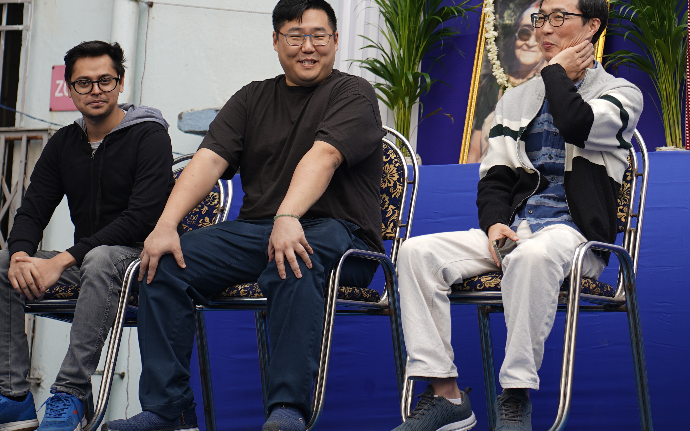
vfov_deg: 9.4
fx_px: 2595
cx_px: 549
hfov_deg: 15.1
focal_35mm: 138
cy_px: 7
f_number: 3.2
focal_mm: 70
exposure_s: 1/200
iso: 64
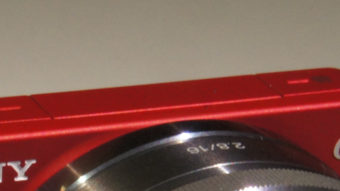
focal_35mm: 233
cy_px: 346
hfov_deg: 9.2
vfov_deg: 5.1
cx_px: -10
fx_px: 2098
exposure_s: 1/8
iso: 1600
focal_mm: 45
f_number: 32
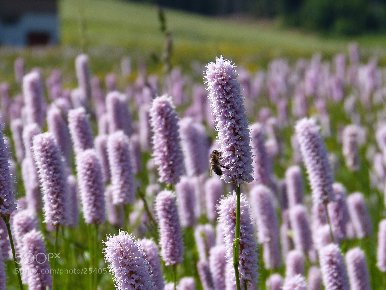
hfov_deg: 13.7
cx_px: 193
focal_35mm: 144
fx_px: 1606
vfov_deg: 10.3
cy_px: 145
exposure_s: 1/800
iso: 100
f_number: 4
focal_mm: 25.9
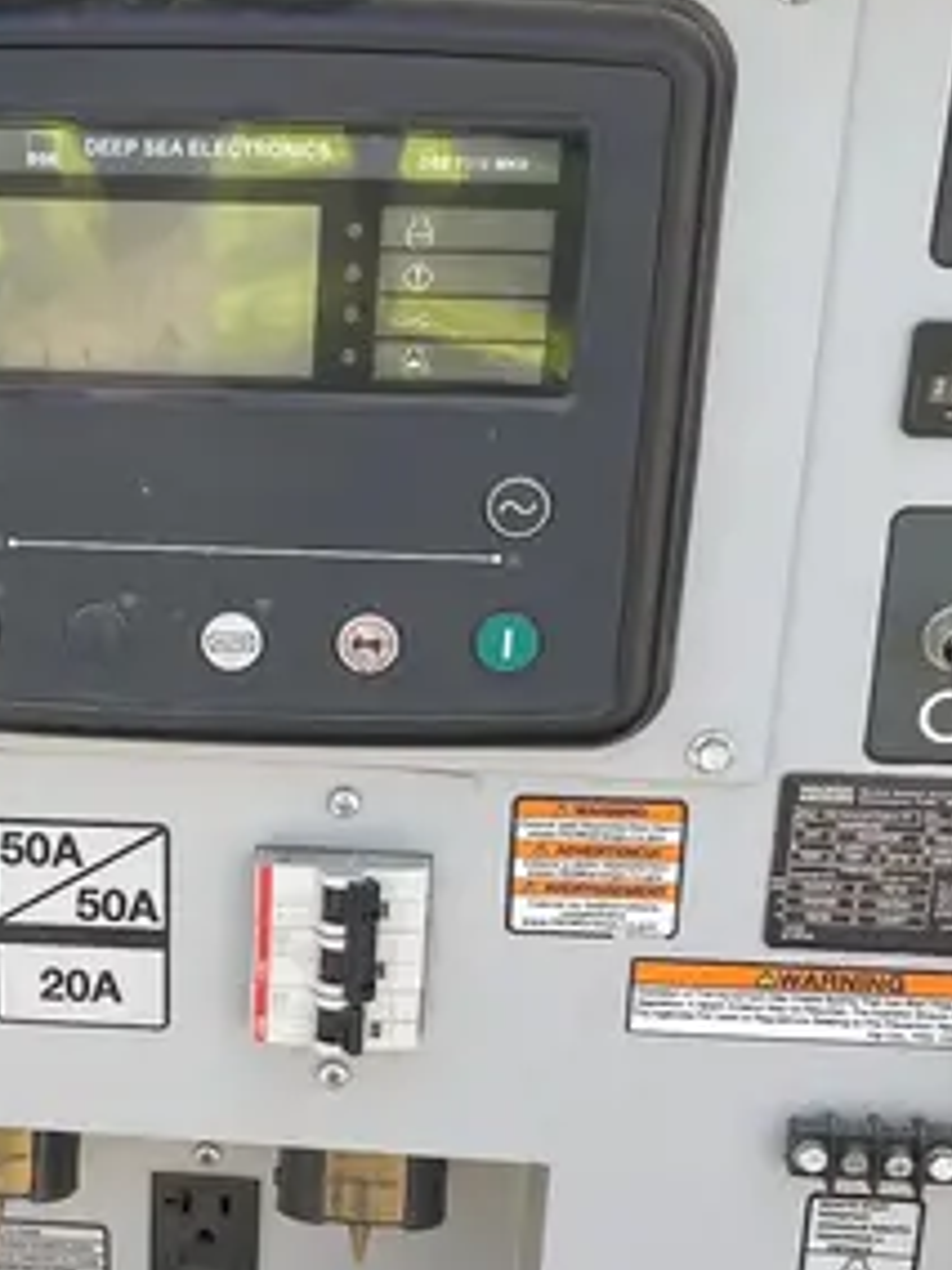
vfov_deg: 28.7
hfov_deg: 21.2
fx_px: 2457
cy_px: 879
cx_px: 0
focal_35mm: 67
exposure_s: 1/1000
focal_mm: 5.1
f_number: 1.6
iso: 50
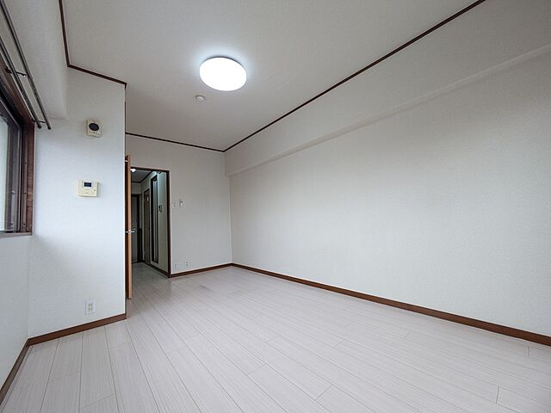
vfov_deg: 85.7
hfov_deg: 102.1
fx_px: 223
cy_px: 206
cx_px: 276
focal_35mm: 14
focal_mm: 1.83
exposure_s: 1/120
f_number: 2.2
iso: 106
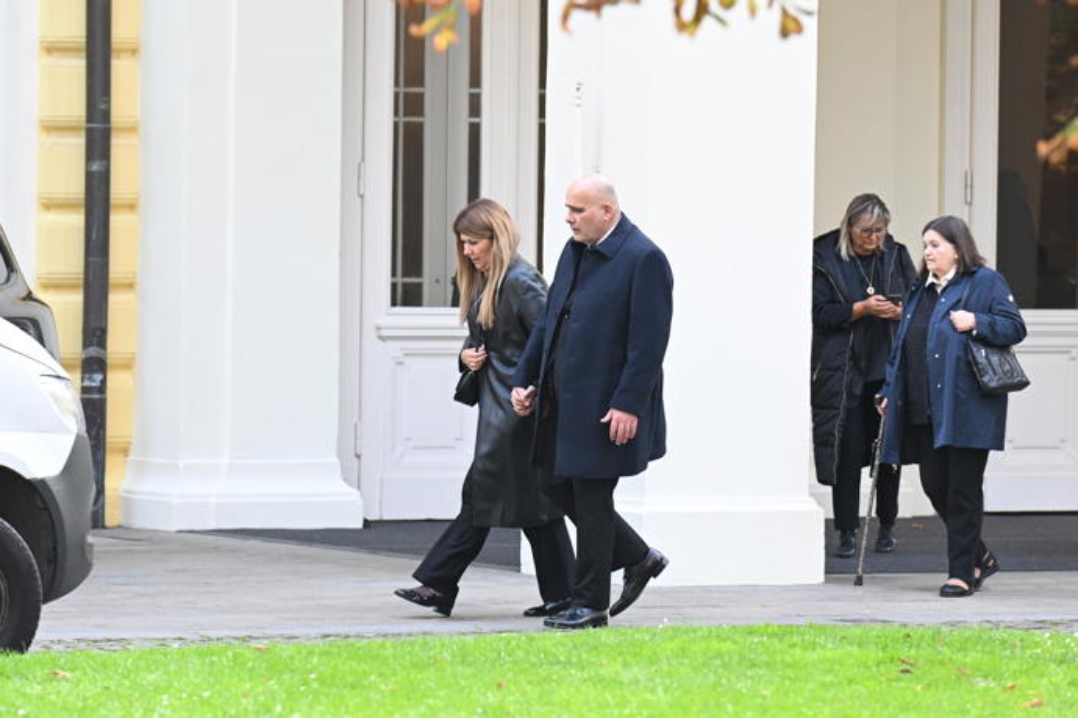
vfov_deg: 4.6
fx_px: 8983
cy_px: 359
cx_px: 539
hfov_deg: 6.9
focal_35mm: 300
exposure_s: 1/500
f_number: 4.5
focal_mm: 200
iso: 1600
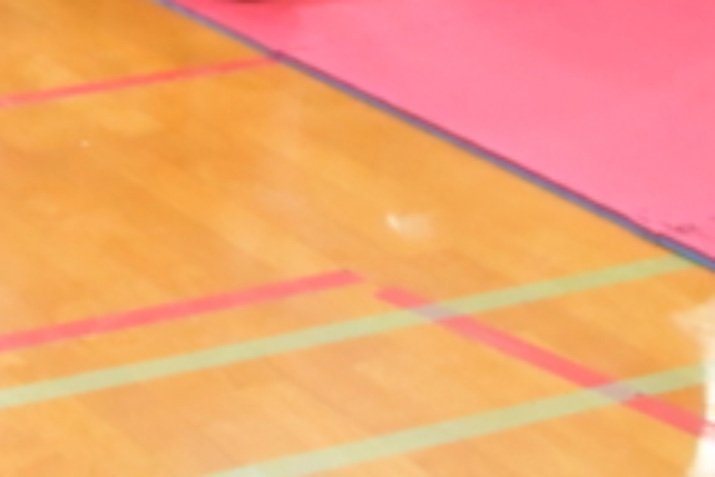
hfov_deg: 15.5
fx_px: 2564
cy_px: -210
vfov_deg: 10.3
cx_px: -33
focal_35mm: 129
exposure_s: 1/80
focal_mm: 24
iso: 12800
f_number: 10
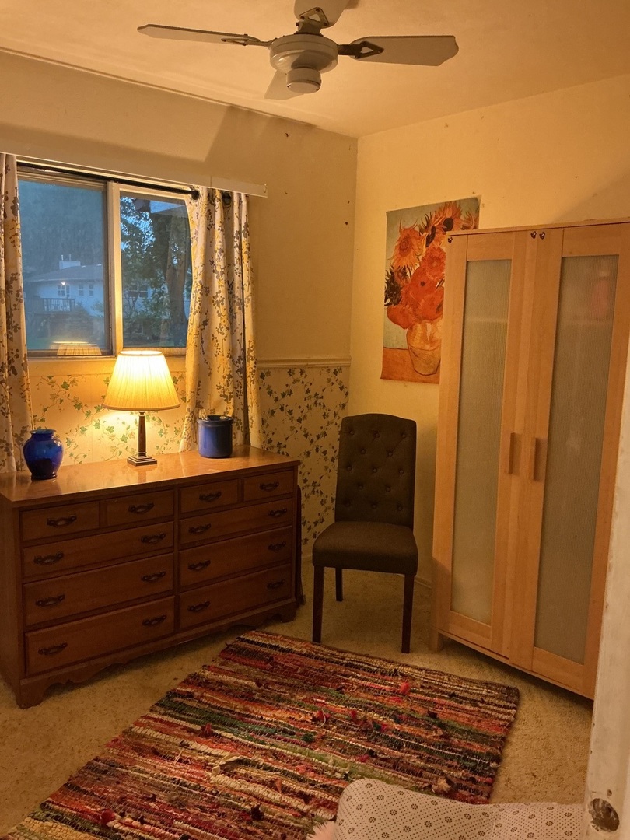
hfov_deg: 48.2
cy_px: 420
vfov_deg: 61.7
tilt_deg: -8.3
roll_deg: -1.2
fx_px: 704
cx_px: 315
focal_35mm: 29
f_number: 1.8
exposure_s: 1/40
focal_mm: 3
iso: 320
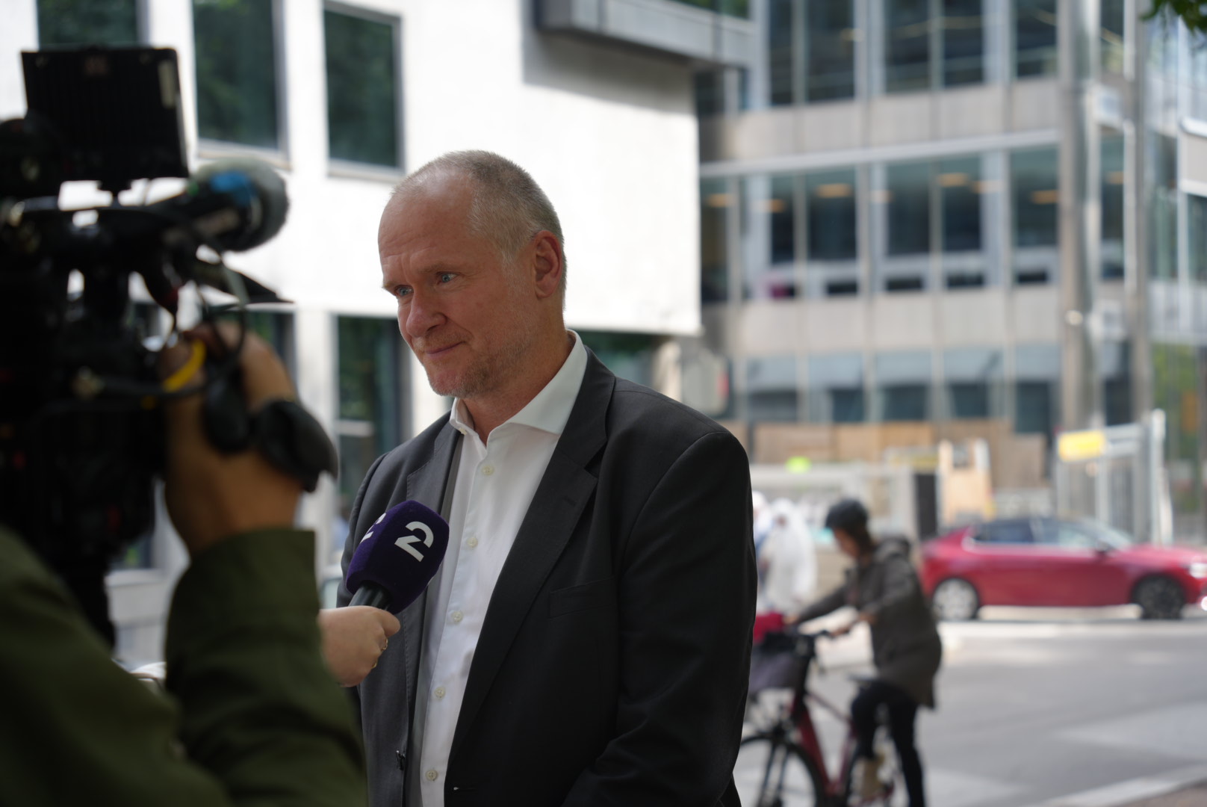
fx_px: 2416
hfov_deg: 28.1
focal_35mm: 72
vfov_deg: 19.0
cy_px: 404
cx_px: 604
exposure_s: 1/200
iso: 100
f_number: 4
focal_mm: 72
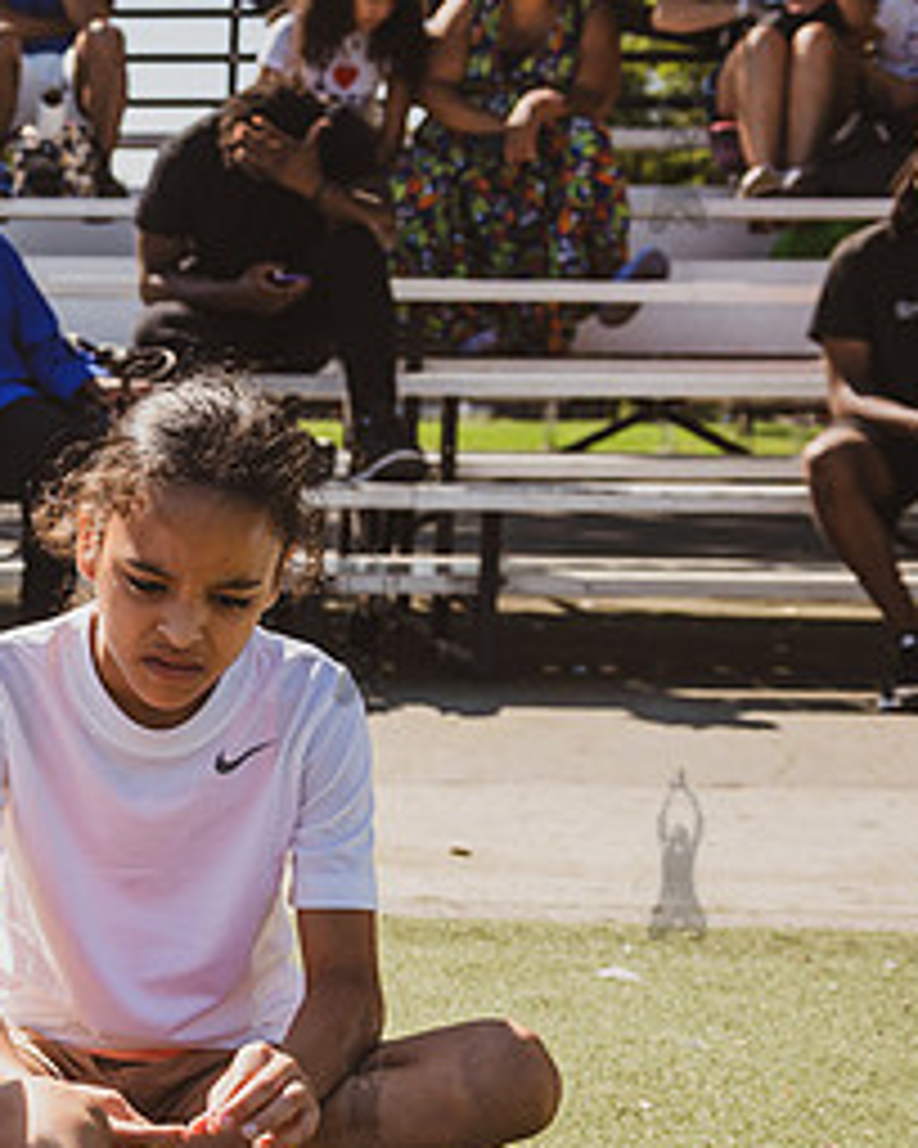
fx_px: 3057
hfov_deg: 15.8
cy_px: 829
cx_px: -415
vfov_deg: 21.1
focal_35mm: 90
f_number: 4.5
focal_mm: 38
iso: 250
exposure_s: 1/1250
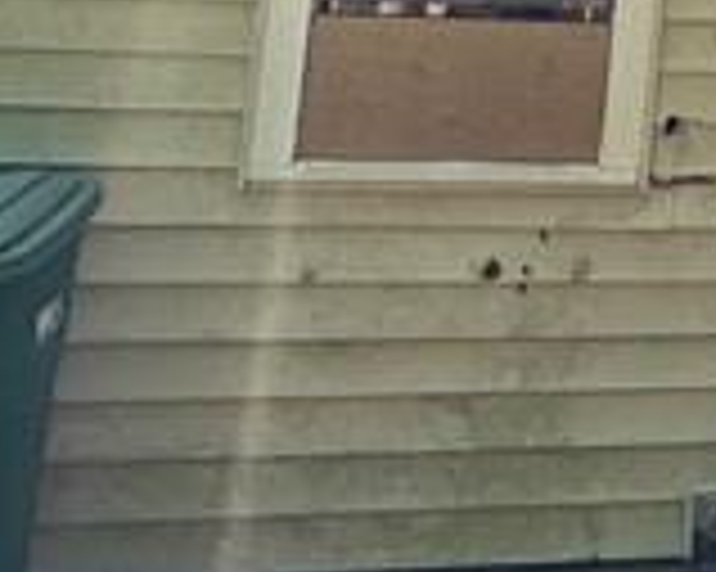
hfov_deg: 19.1
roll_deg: -2.9
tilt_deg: +12.8
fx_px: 1864
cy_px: -396
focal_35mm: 88
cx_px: 1067
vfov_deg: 15.4
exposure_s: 1/440
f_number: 2.2
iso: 40
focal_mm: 2.22
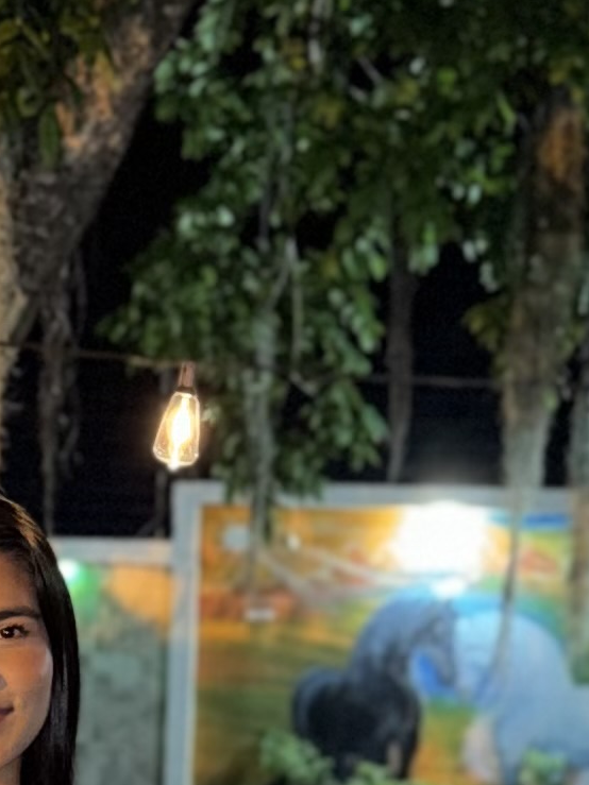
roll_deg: -2.4
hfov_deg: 11.3
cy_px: 928
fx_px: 2973
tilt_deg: -4.5
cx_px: 224
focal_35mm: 131
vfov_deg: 14.6
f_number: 1.78
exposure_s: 1/8
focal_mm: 6.76
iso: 200
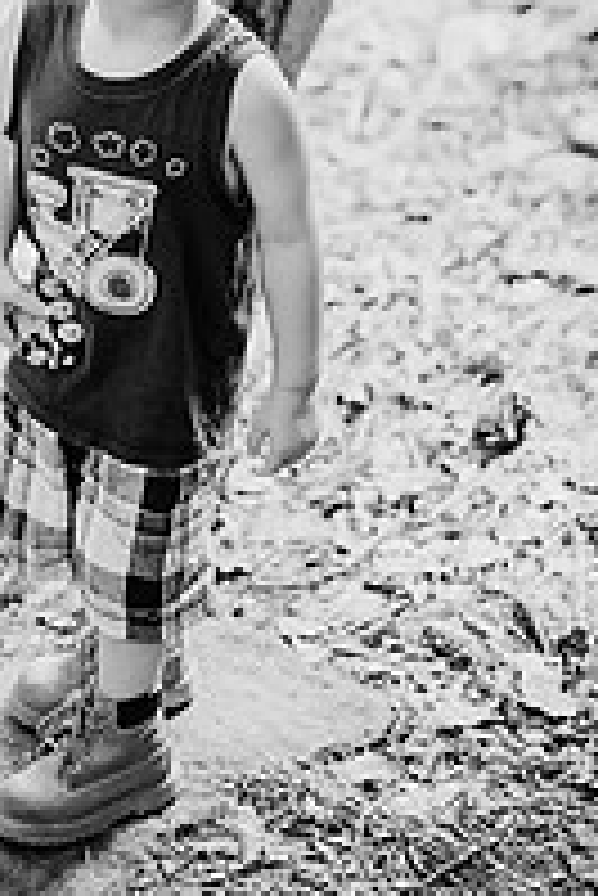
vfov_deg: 17.5
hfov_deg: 12.1
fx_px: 2810
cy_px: -77
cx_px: 135
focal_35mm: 113
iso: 200
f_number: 2.2
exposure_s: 1/640
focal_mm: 50
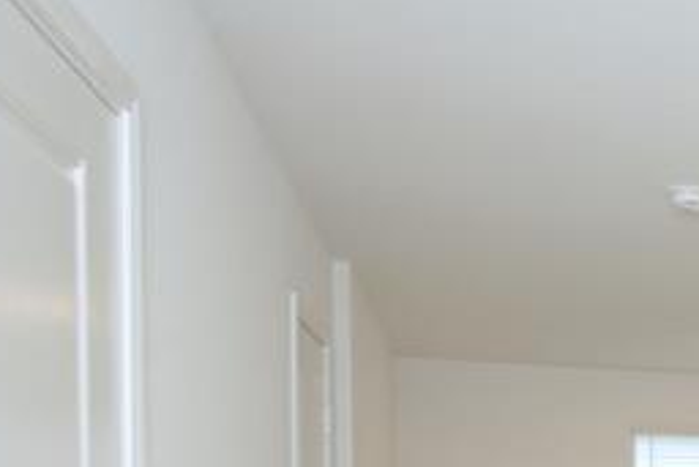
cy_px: 530
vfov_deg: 22.7
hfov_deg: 26.0
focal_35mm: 56
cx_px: 1057
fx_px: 1088
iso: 800
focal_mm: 14
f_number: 4.5
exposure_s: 1/80
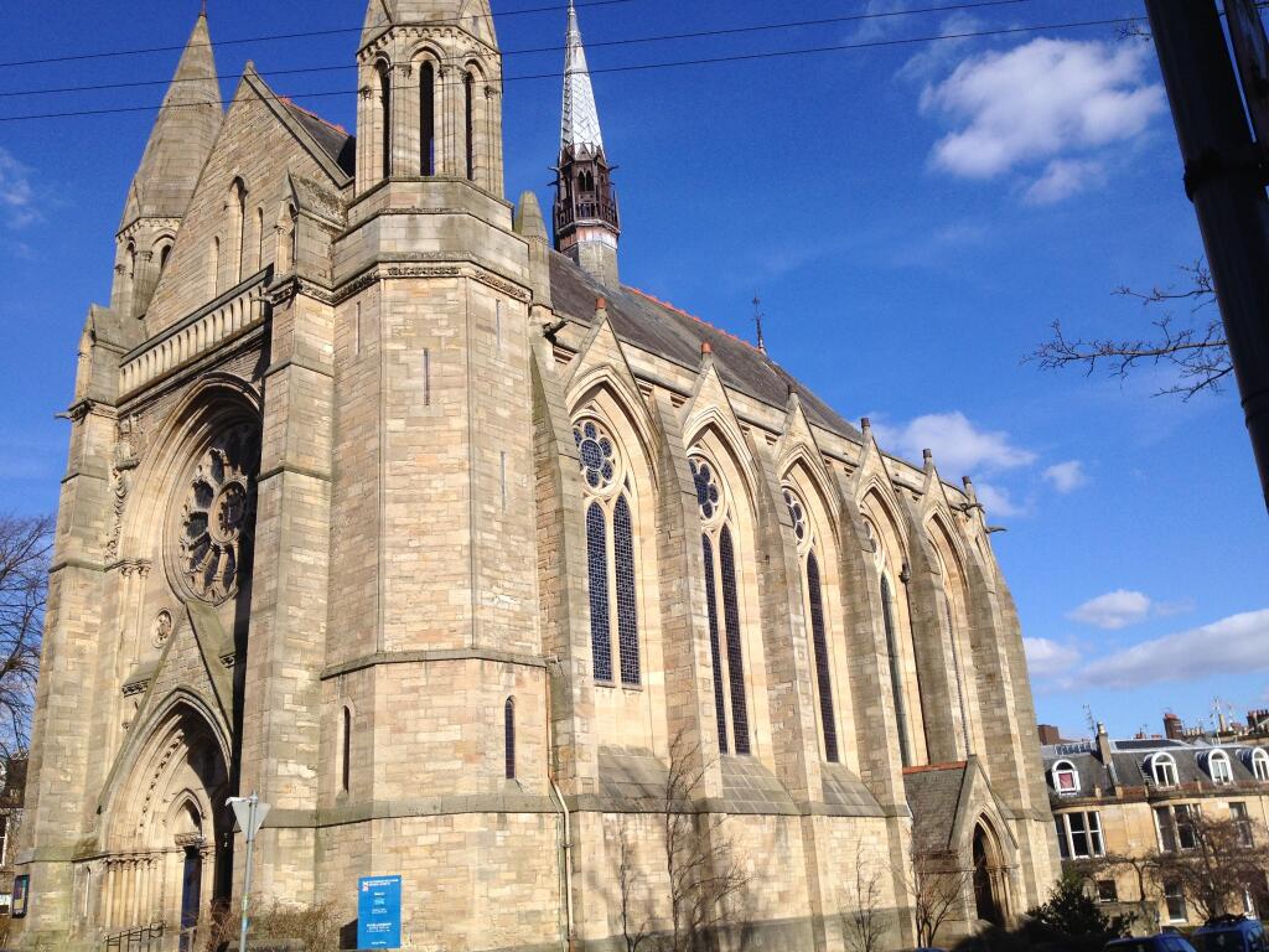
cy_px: 476
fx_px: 1283
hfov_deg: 52.6
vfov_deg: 40.7
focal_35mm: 35
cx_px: 634
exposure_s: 1/1905
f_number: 2.4
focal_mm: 4.28
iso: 50
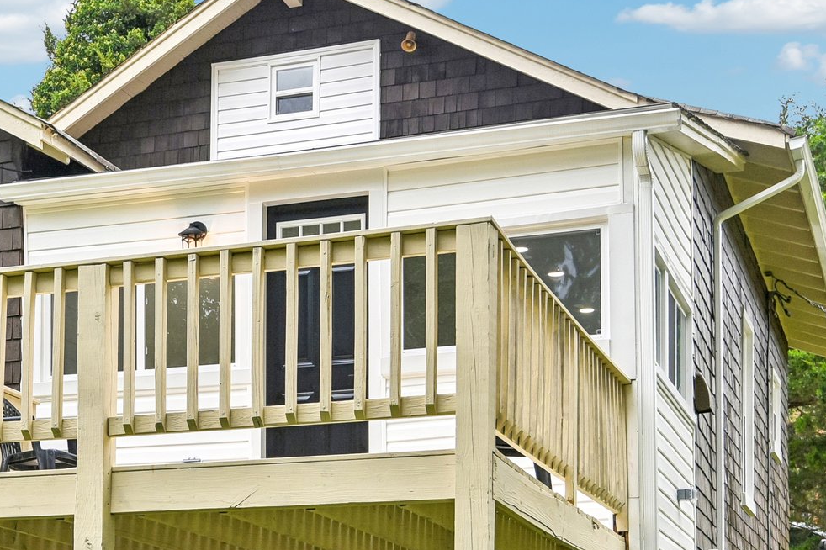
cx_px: 169
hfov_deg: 27.2
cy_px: 415
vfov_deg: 18.5
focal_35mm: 73
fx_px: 1674
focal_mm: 35
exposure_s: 1/400
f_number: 8
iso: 400
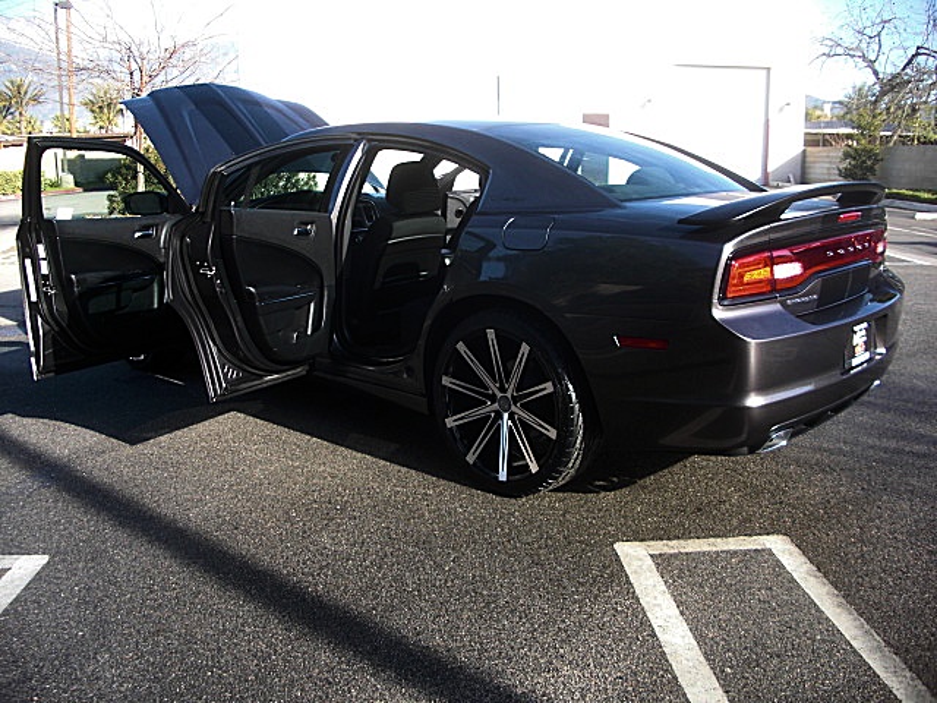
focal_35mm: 36
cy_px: 352
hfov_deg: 51.4
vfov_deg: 39.7
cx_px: 468
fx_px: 974
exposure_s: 1/200
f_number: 2.8
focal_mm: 6.3
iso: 50
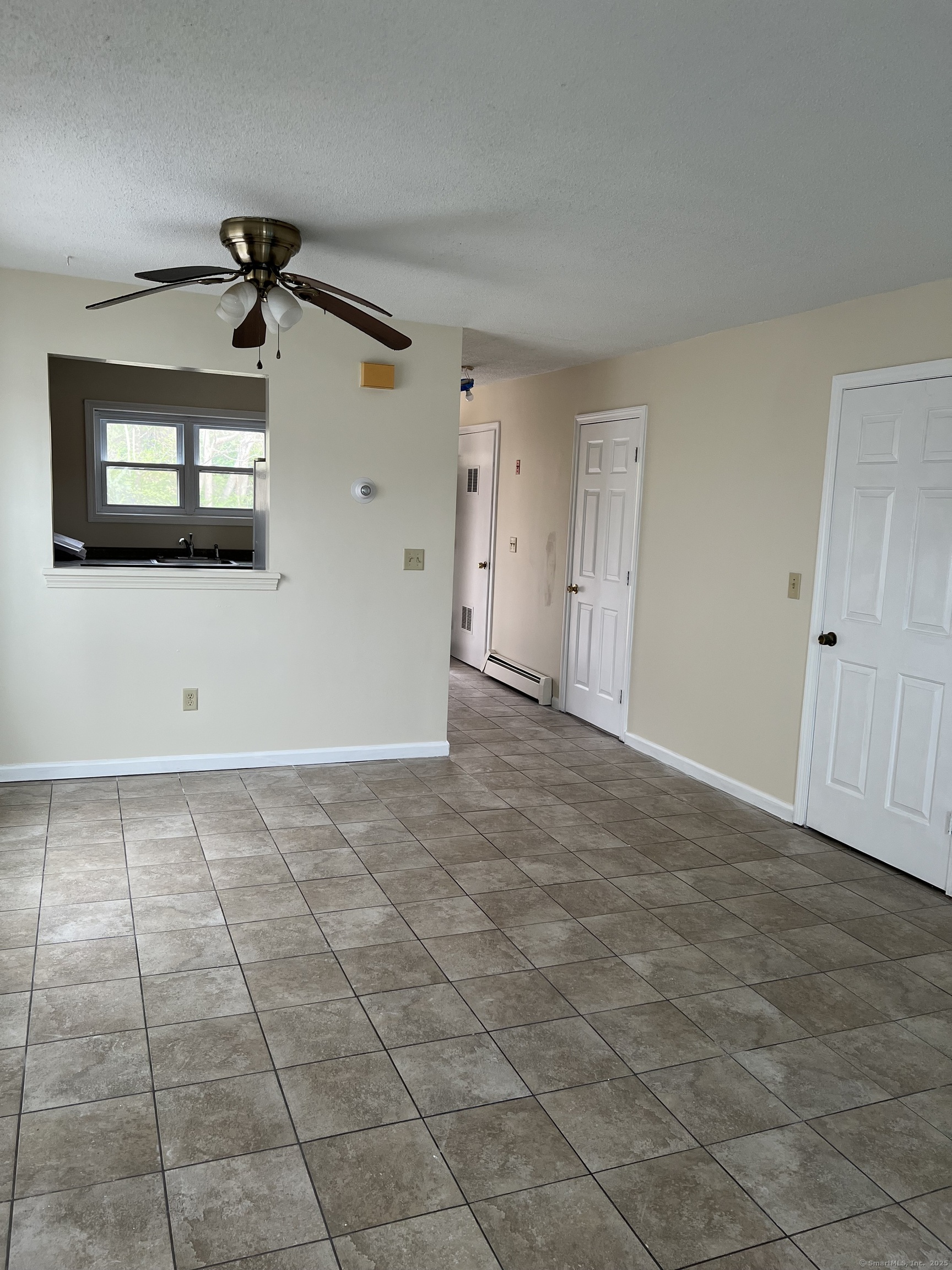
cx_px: 476
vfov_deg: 67.3
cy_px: 635
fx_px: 953
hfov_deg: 53.1
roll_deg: -1.7
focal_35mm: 26
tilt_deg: -7.4
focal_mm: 5.7
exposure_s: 1/121
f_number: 1.5
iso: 80
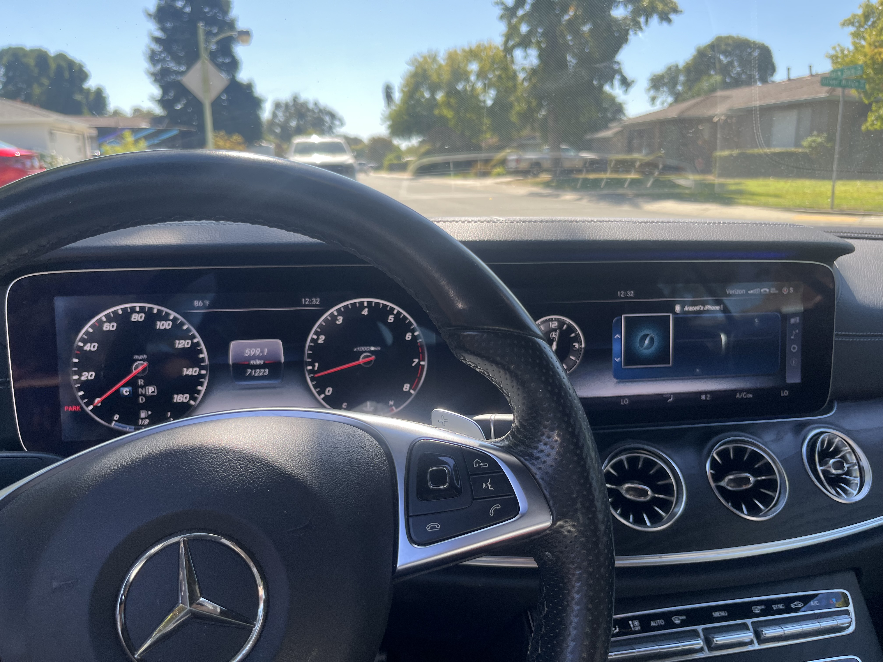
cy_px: 331
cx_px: 442
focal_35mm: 26
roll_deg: +0.3
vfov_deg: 53.1
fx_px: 663
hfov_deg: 67.3
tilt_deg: -13.1
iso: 50
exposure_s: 1/422
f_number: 1.6
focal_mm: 5.1
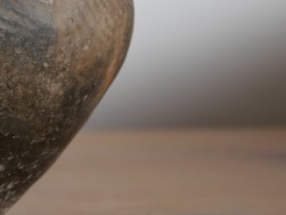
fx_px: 1621
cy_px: 19
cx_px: -91
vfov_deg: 7.6
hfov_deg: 9.9
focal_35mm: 196
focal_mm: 30
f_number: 2.8
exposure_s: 1/60
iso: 200
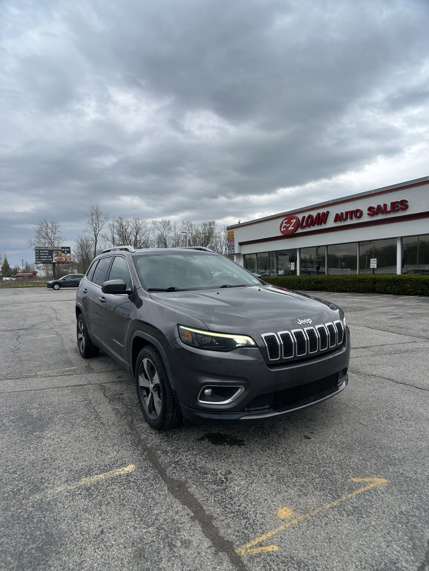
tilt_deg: -2.2
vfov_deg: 67.3
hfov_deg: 53.1
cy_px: 286
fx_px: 430
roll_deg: +1.4
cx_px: 214
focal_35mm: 26
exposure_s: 1/2083
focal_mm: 5.7
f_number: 1.5
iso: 50
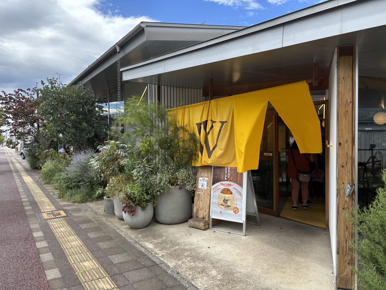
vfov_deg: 53.1
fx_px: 290
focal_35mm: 26
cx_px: 193
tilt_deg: -0.1
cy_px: 145
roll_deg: -0.1
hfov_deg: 67.3
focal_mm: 5.96
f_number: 1.6
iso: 50
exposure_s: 1/1248
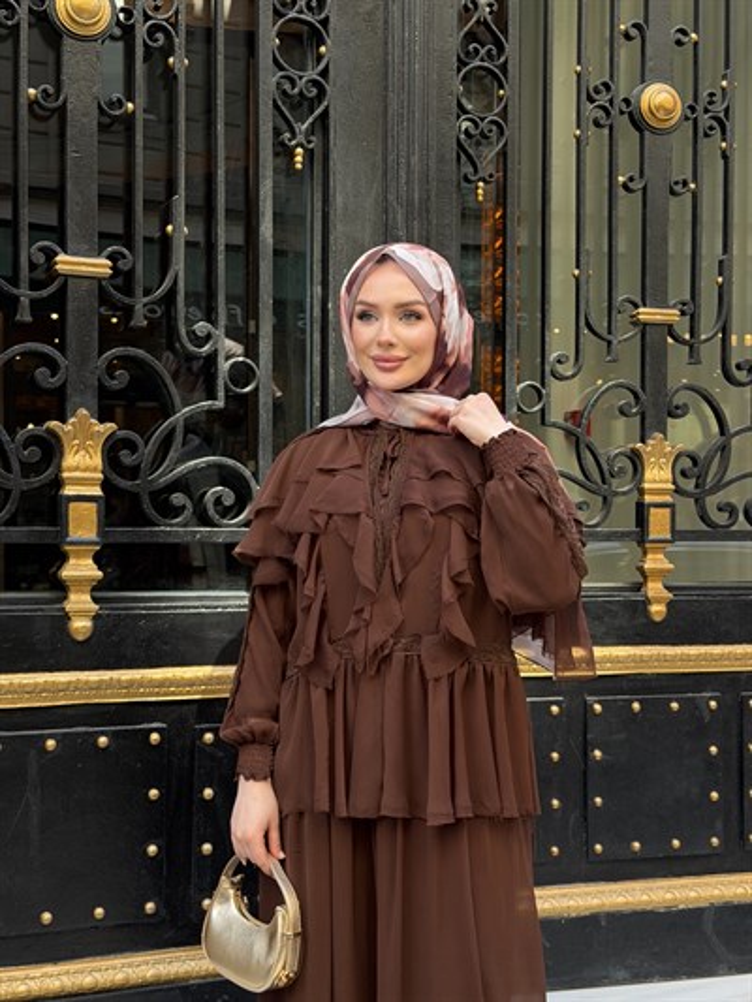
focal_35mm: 48
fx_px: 1390
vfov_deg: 39.6
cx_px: 376
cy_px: 501
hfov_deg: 30.3
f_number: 1.78
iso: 64
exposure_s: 1/359
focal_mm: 6.76
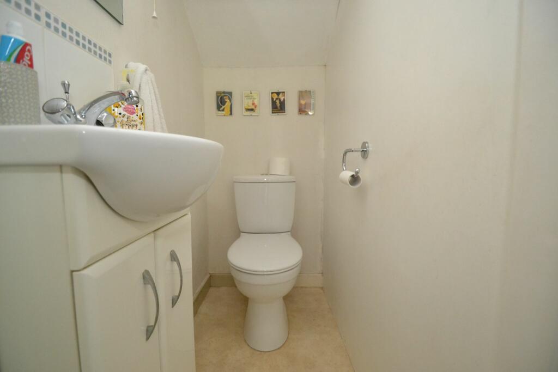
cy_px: 186
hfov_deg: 100.4
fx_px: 233
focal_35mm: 15
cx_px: 279
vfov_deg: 77.3
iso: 3200
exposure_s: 1/60
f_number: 3.5
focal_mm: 10
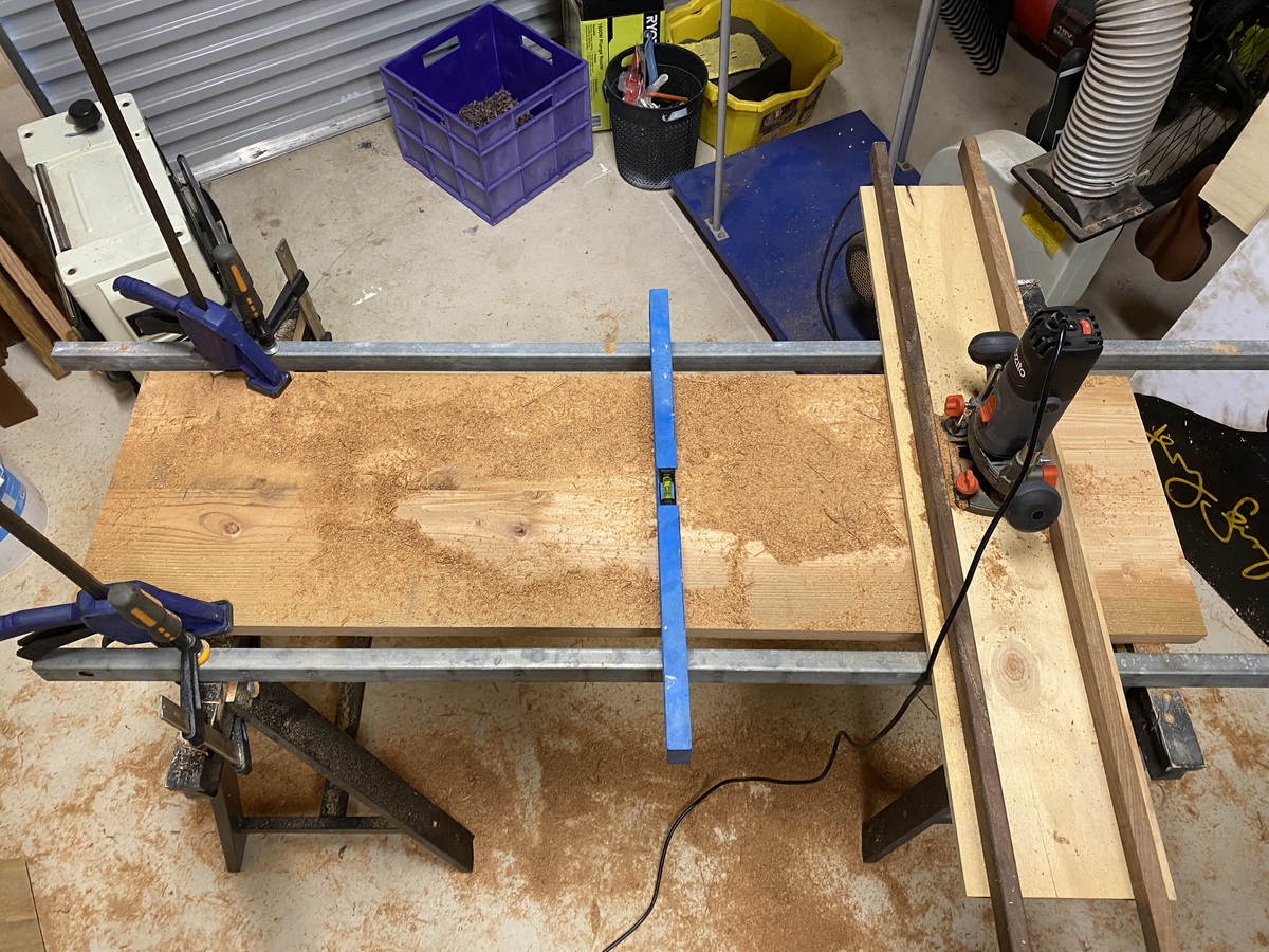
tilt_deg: -59.0
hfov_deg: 67.3
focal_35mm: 26
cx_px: 634
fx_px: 953
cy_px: 476
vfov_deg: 53.1
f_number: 1.8
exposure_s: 1/50
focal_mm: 4.25
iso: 160
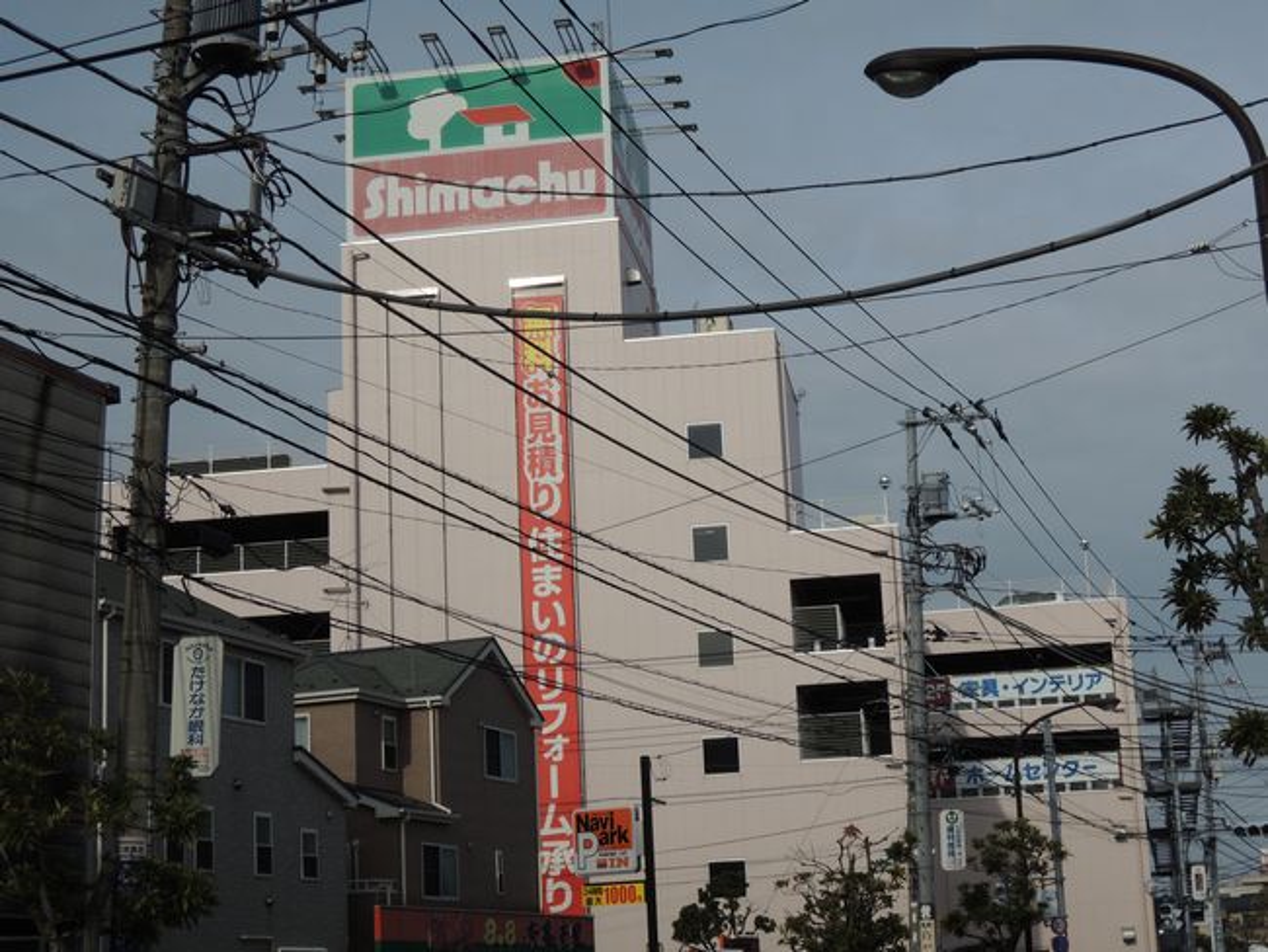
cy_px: 476
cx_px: 634
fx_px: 2272
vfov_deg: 23.7
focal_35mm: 62
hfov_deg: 31.2
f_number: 4.7
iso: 100
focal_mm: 11.1
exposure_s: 1/1600
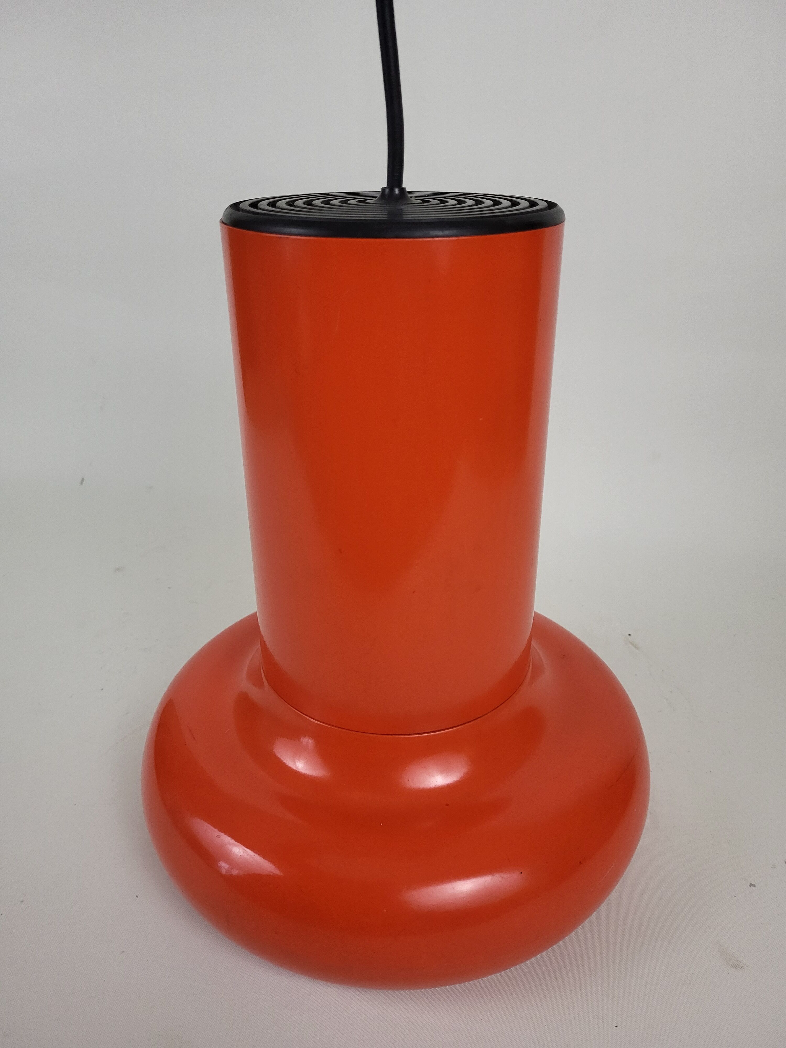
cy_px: 524
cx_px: 393
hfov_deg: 53.1
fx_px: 787
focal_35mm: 26
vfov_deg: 67.3
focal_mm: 5.4
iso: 320
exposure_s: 1/100
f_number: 1.8
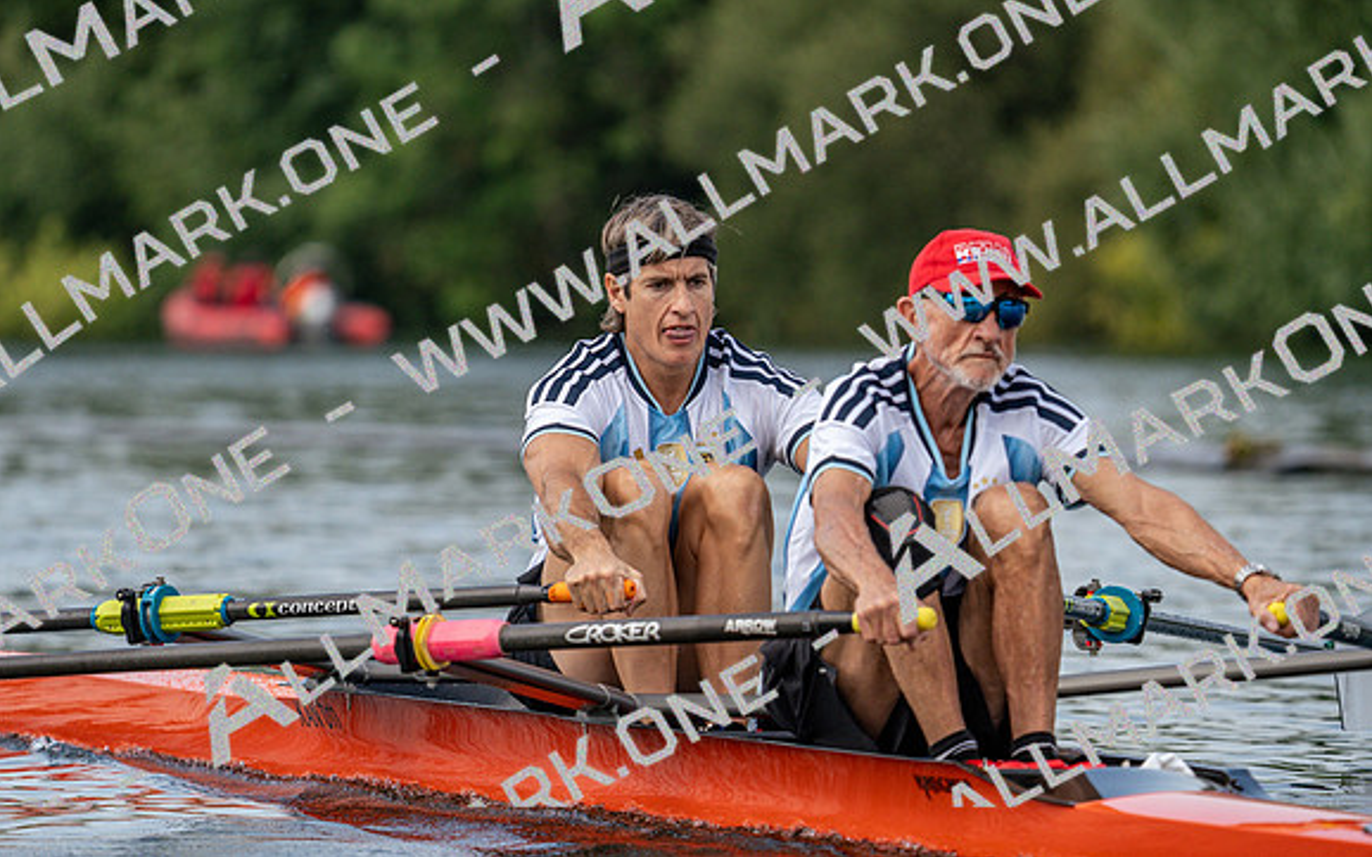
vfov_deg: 3.3
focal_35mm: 394
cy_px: 400
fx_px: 14729
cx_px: 686
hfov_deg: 5.3
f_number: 6.3
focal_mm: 385
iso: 500
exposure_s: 1/1600
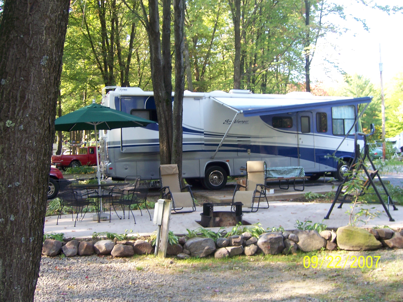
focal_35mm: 36
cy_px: 151
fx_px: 419
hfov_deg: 51.4
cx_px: 202
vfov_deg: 39.7
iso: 80
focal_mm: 6.2
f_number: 2.8
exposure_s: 1/80
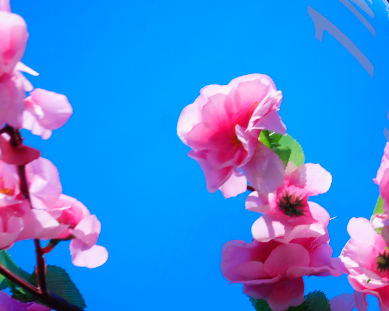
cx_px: 724
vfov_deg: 7.9
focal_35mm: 195
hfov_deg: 9.4
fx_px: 2245
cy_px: -15
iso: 100
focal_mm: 38
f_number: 10
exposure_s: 1/160
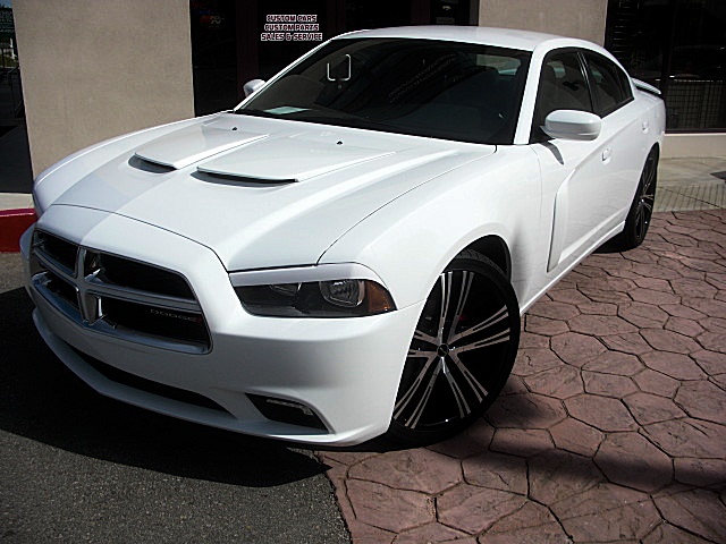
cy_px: 272
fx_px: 755
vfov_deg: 39.7
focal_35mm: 36
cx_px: 363
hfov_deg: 51.4
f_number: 7.9
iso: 50
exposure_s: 1/250
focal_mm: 6.3
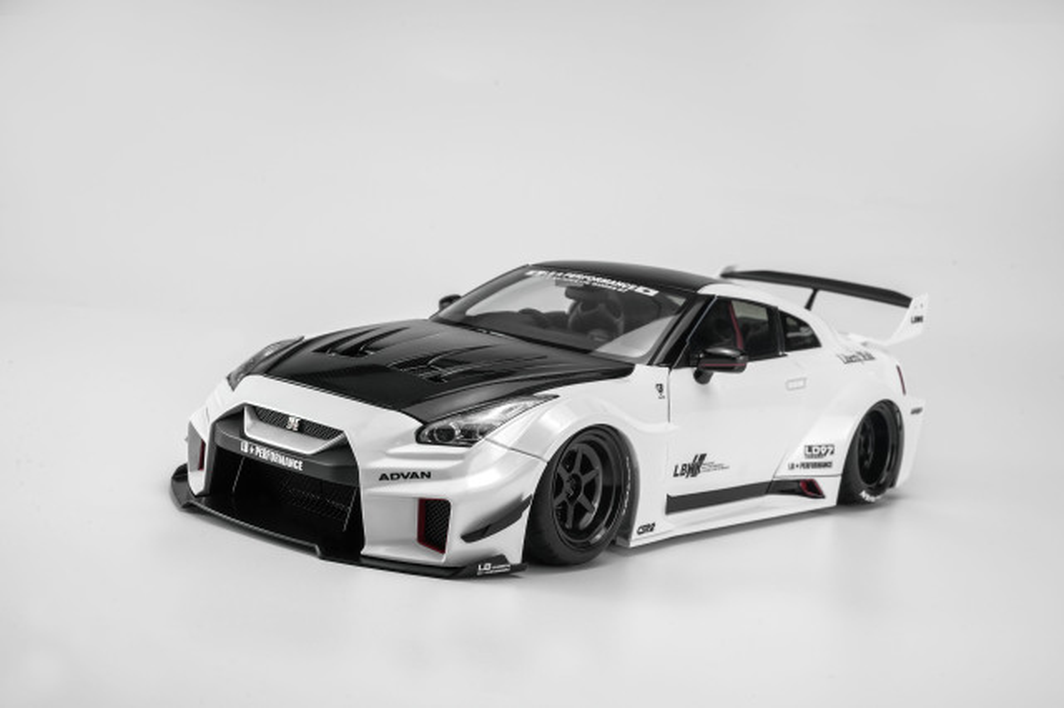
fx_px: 1229
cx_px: 532
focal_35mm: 42
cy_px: 354
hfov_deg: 46.8
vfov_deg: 32.2
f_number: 20
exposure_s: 1/30
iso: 400
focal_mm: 41.6
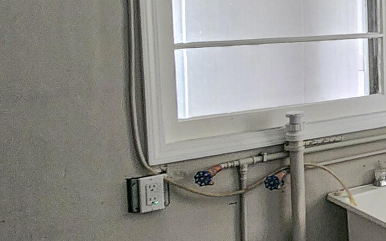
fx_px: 600
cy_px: 48
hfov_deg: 28.4
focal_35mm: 57
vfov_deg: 22.4
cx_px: 519
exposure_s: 1/30
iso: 400
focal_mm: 2.2
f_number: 2.2
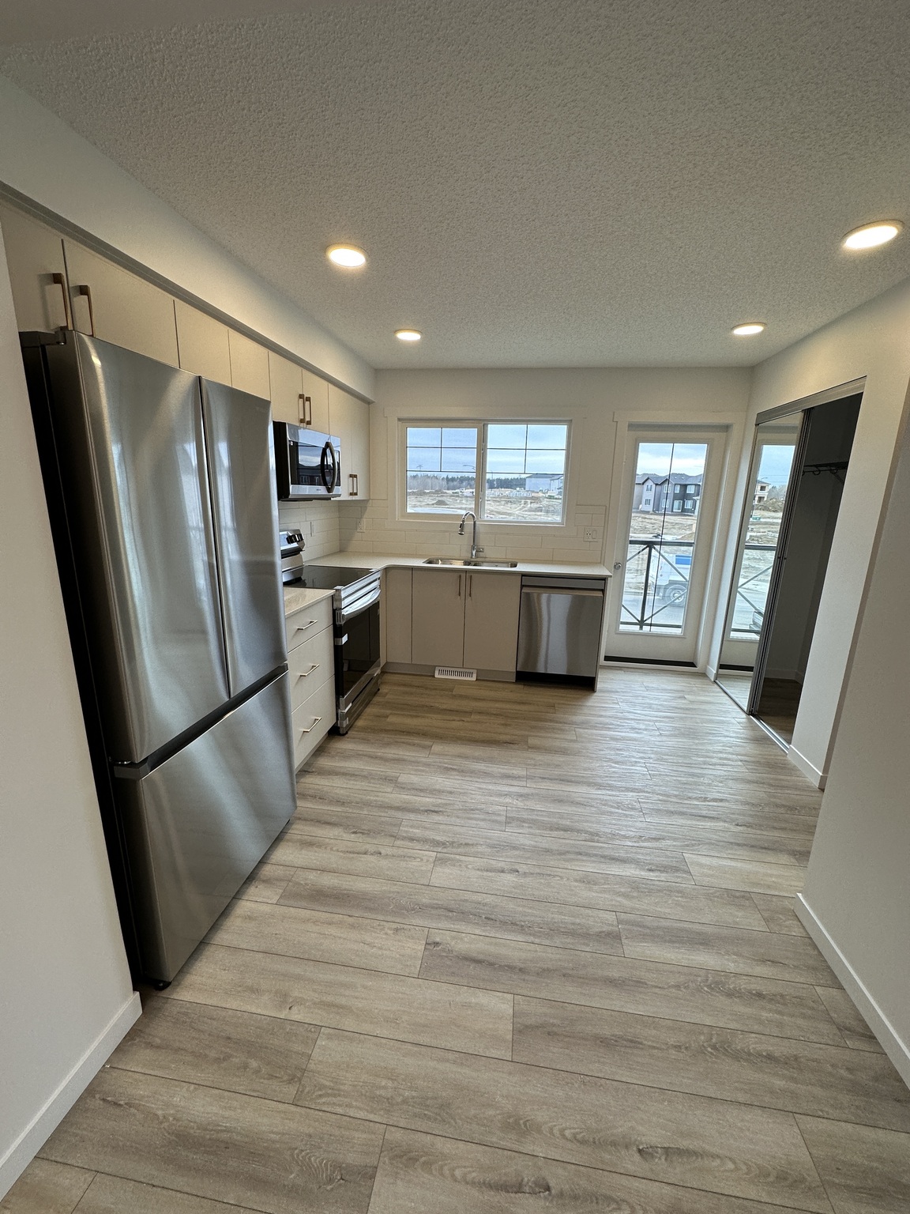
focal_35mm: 14
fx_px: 491
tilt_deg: -11.6
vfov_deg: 102.1
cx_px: 455
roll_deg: +0.3
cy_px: 607
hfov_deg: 85.7
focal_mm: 2.22
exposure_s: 1/120
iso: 80
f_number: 2.2
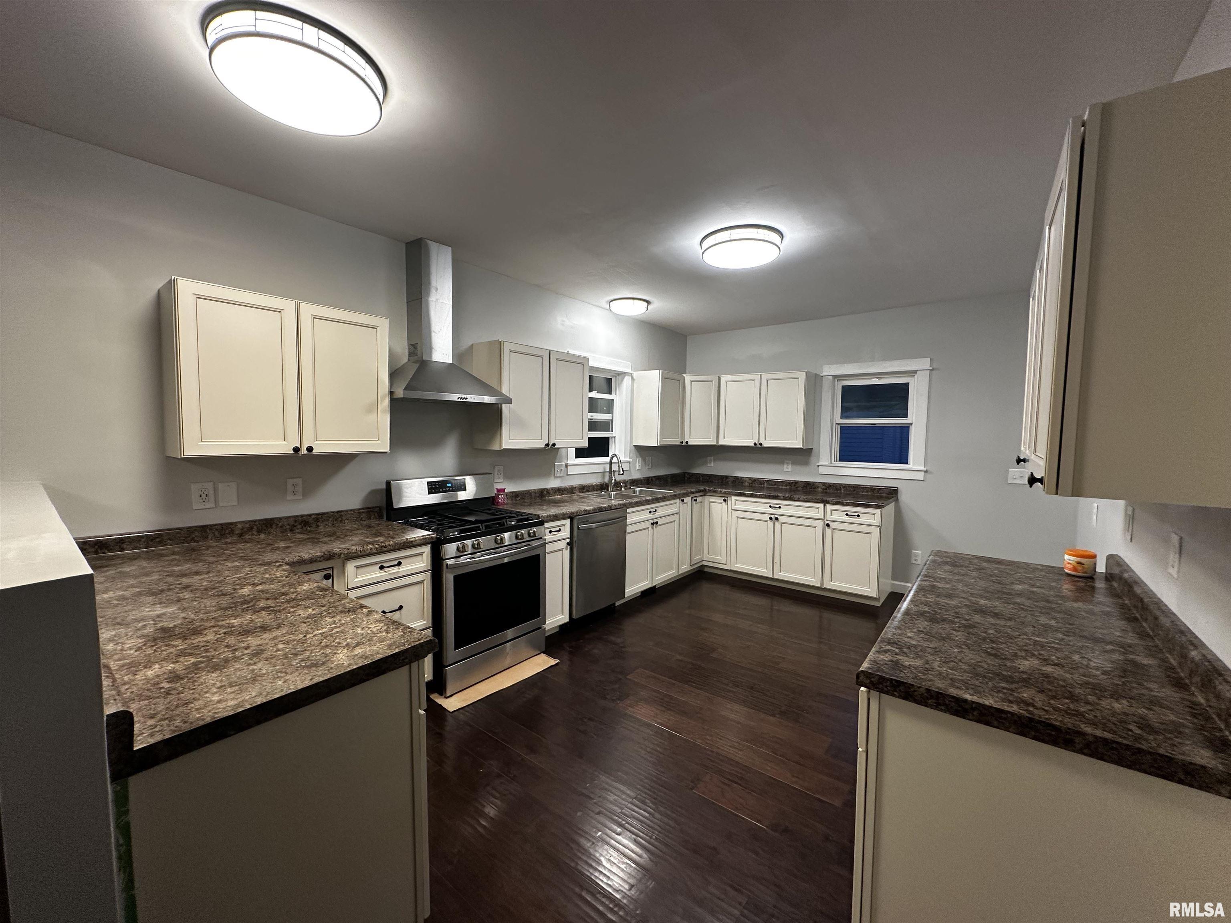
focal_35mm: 14
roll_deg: -0.8
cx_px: 616
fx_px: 498
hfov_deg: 102.1
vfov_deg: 85.7
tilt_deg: -3.1
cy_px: 462
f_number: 2.2
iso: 160
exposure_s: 1/60
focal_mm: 2.22
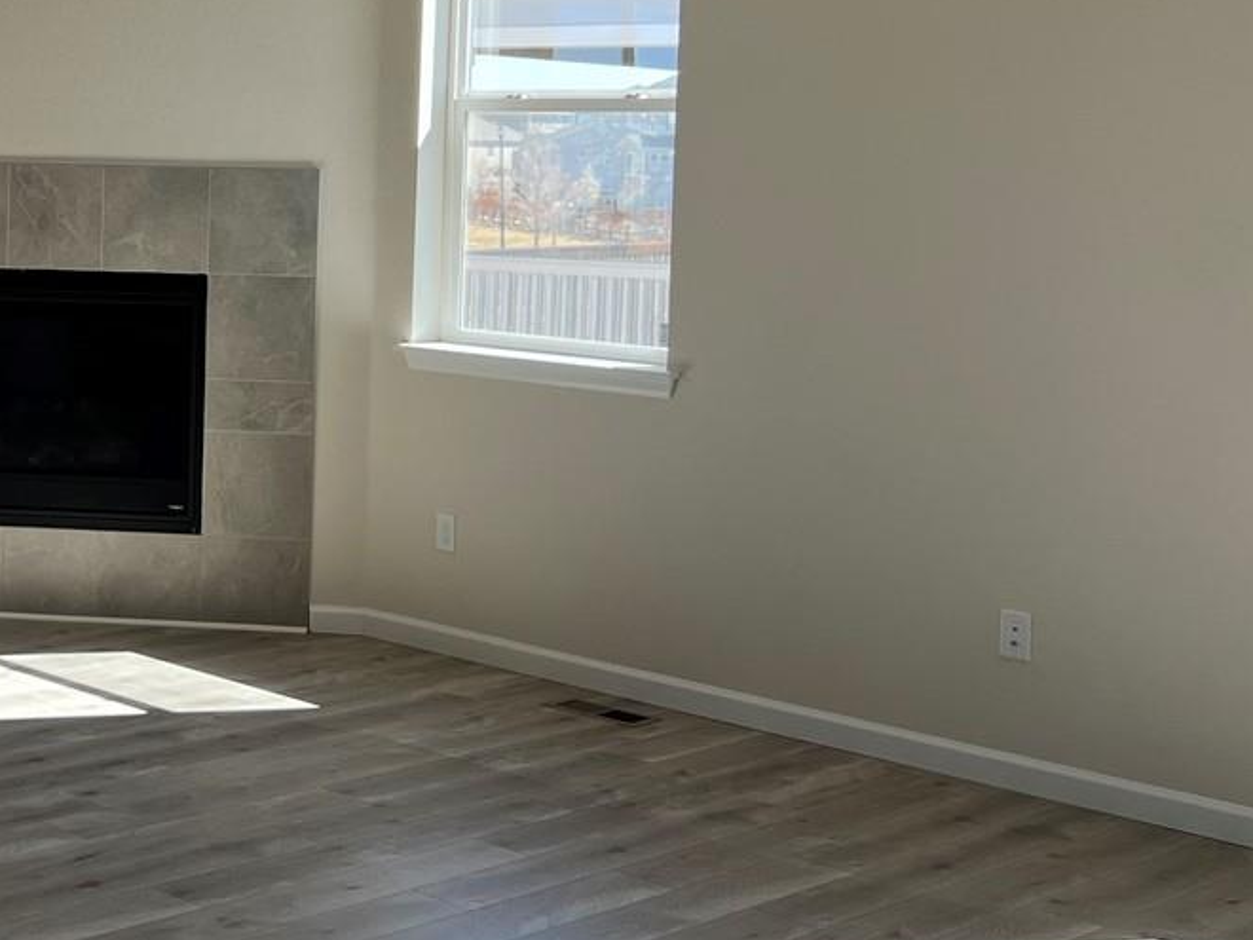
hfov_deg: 28.5
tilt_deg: -3.1
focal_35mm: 63
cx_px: -47
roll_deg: -1.6
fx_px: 2280
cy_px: 275
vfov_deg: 23.1
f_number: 1.5
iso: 50
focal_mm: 5.7
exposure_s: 1/361
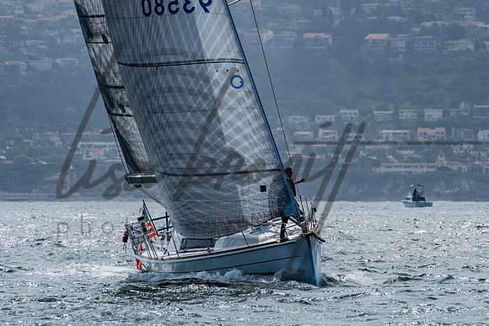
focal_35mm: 428
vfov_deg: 3.2
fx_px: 5820
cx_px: 281
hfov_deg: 4.8
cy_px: 105
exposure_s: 1/2500
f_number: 6.3
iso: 200
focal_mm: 200
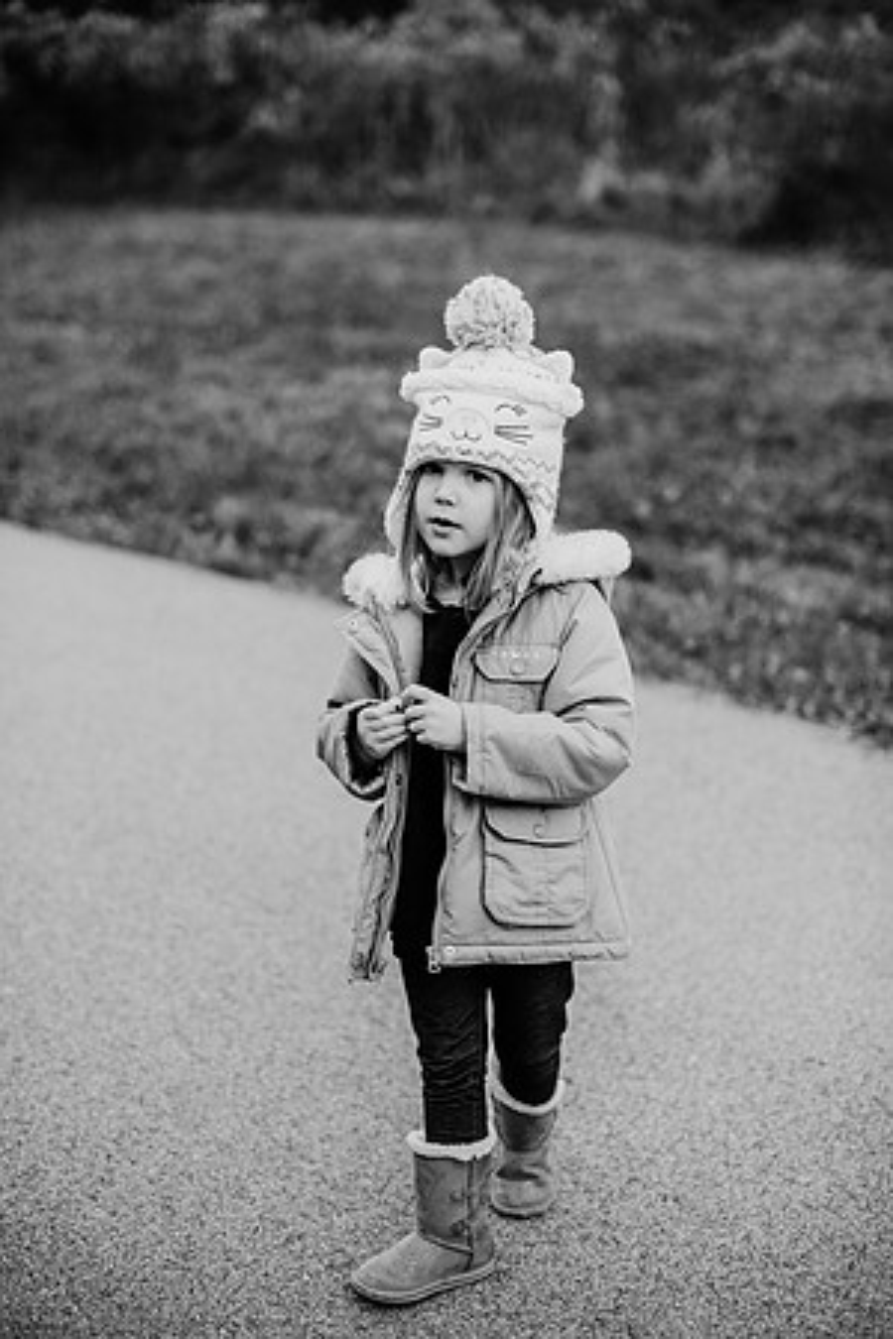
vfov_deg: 39.6
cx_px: 446
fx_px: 1860
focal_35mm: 50
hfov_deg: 27.0
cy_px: 670
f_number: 2.2
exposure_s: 1/800
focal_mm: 50
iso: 320
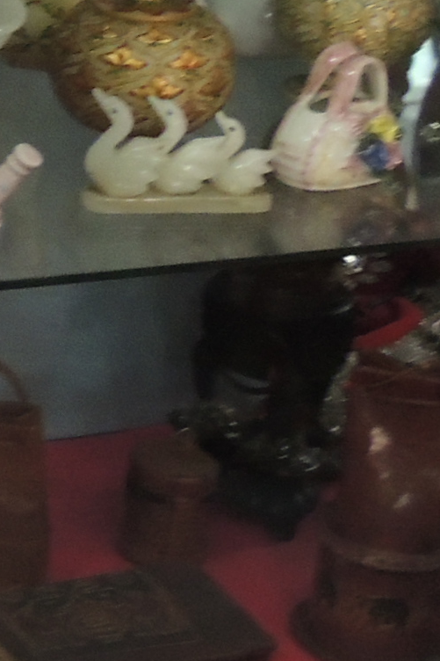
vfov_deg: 12.8
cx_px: -771
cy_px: 3
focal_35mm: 158
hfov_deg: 7.8
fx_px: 2898
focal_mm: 6.2
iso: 500
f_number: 3.3
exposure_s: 1/13
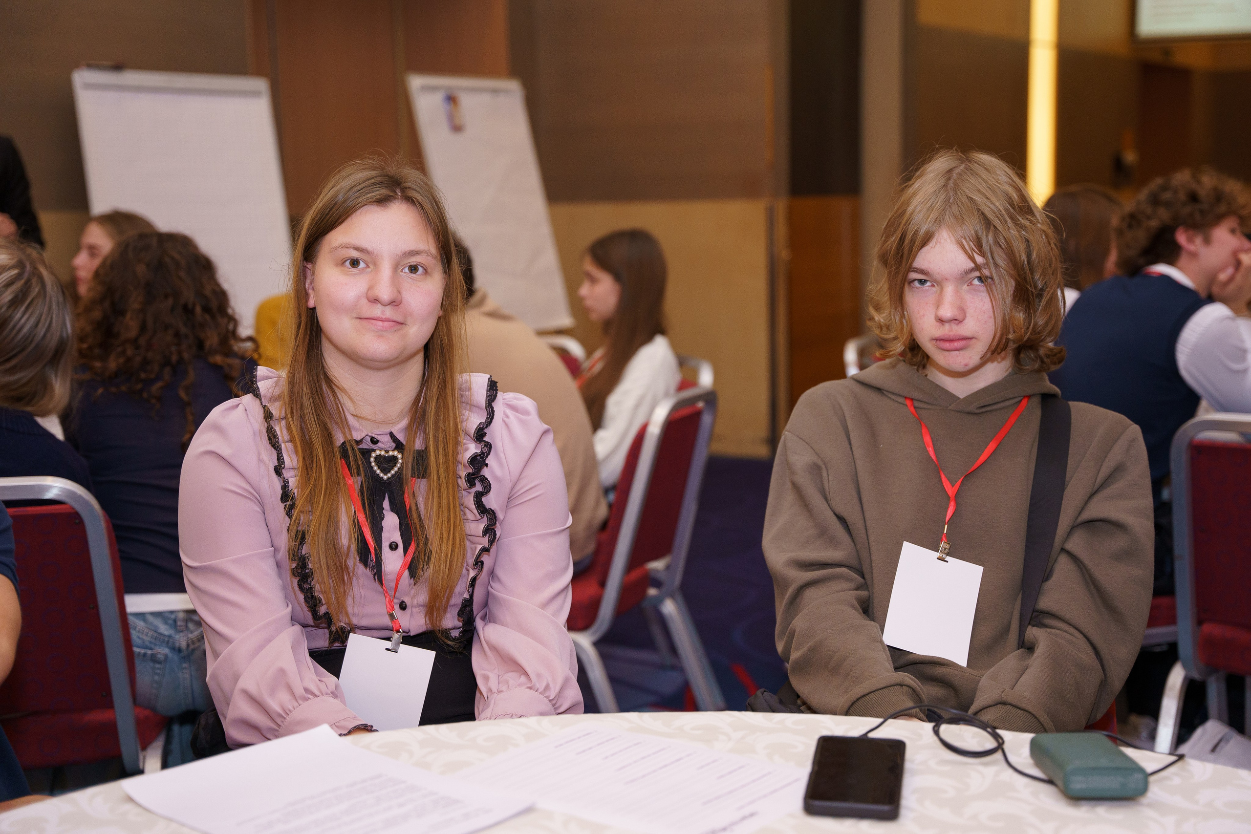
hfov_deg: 39.7
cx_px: 626
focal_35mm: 50
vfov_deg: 27.0
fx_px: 1734
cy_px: 417
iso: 1600
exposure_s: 1/160
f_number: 3.2
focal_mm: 49.9
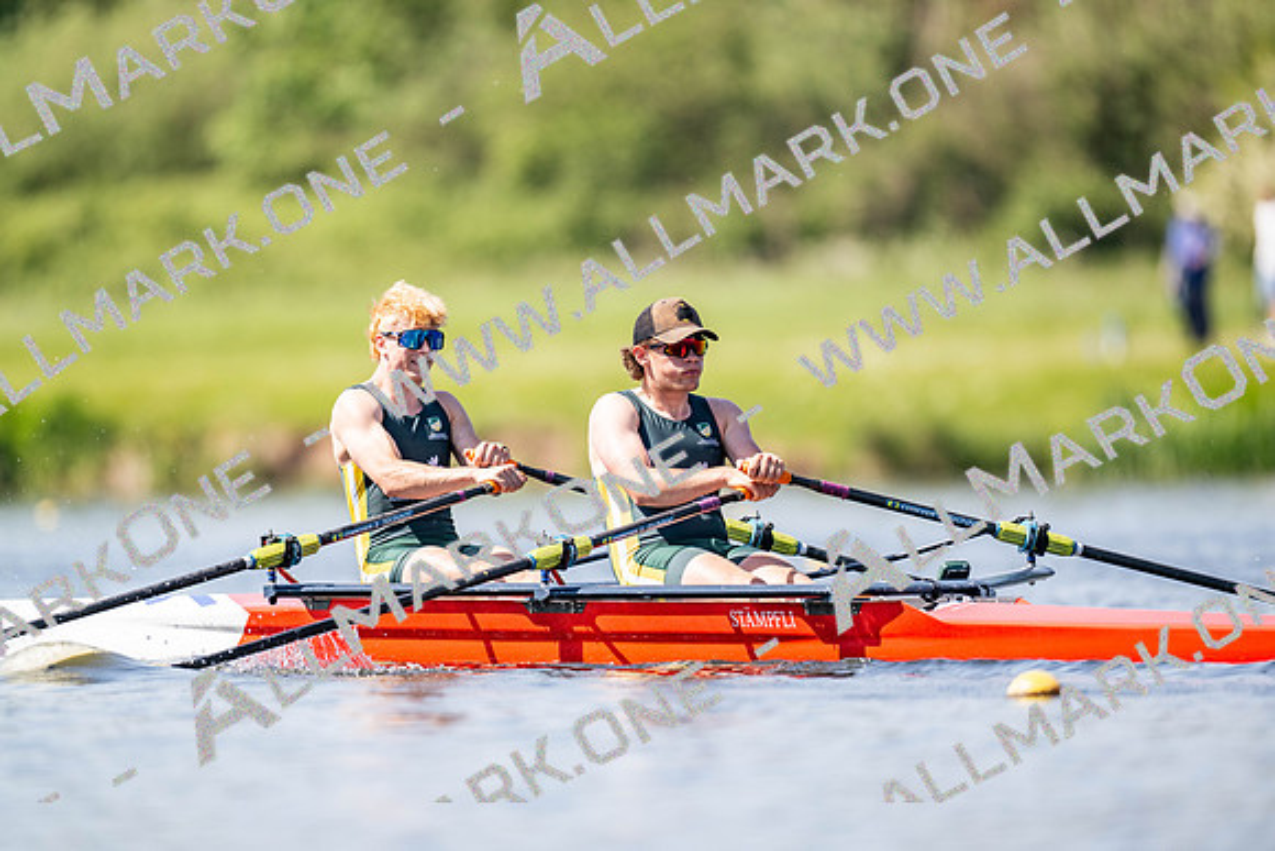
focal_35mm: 600
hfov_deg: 3.4
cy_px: 426
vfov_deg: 2.3
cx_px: 638
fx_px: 21254
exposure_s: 1/2500
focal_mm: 600
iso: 400
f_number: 4
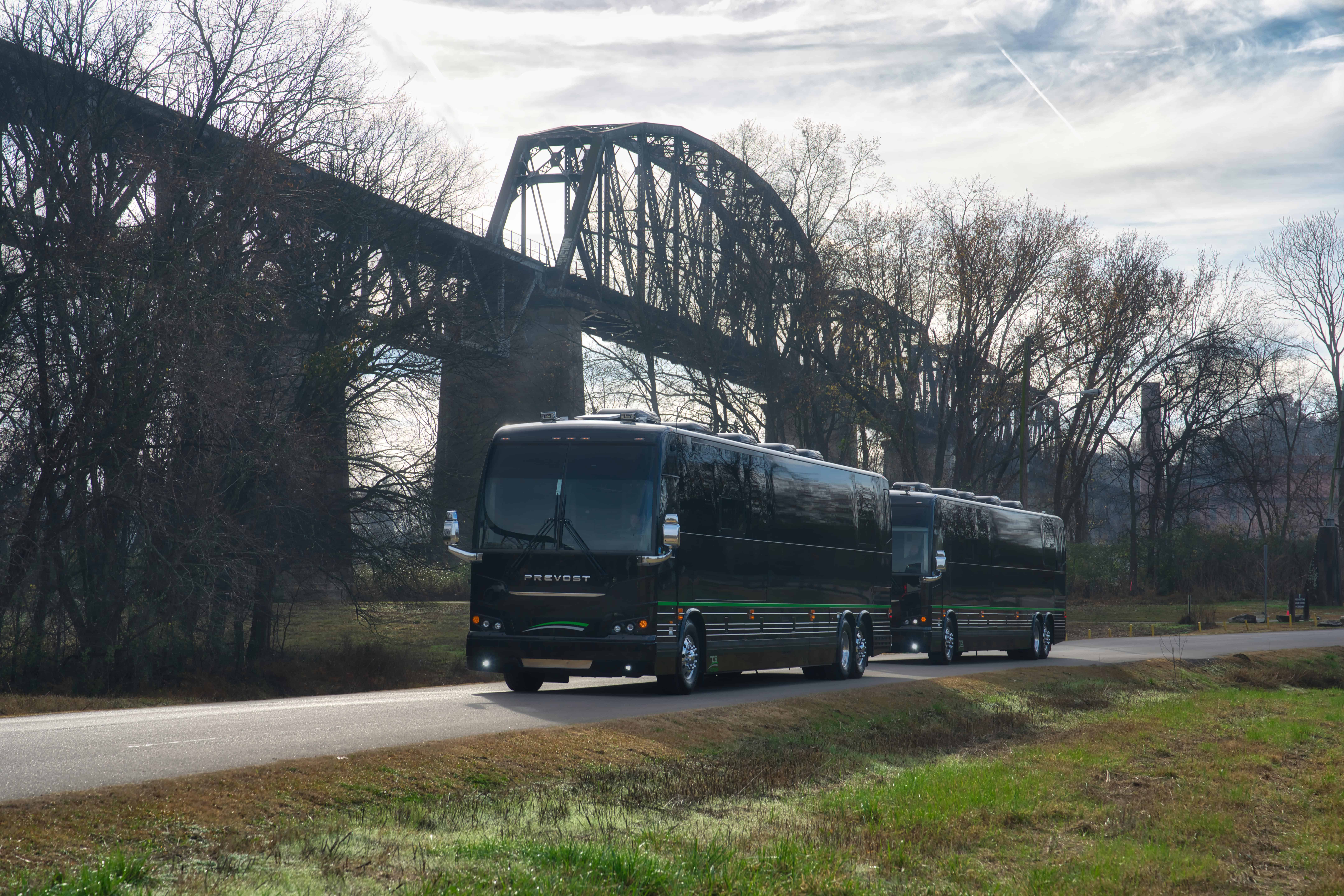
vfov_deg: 19.5
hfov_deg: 28.8
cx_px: 672
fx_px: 2613
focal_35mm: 70
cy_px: 448
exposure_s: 1/160
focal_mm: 70
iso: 100
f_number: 5.6
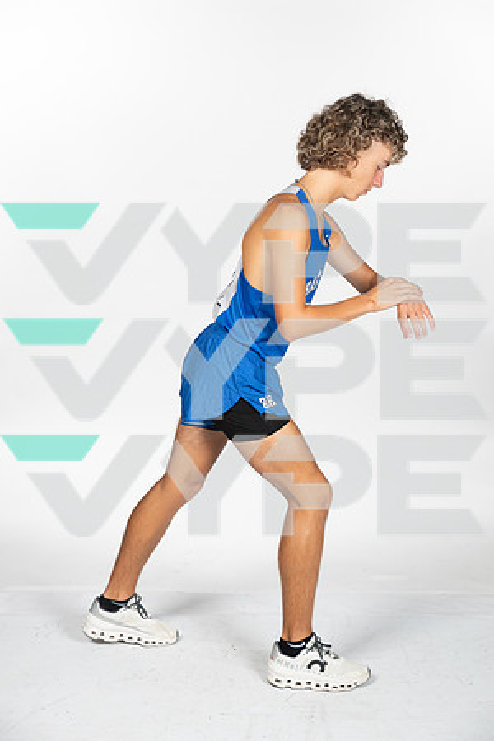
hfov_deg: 21.9
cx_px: 247
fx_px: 1276
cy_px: 370
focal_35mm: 62
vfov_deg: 32.4
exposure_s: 1/400
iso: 250
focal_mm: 62
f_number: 7.1
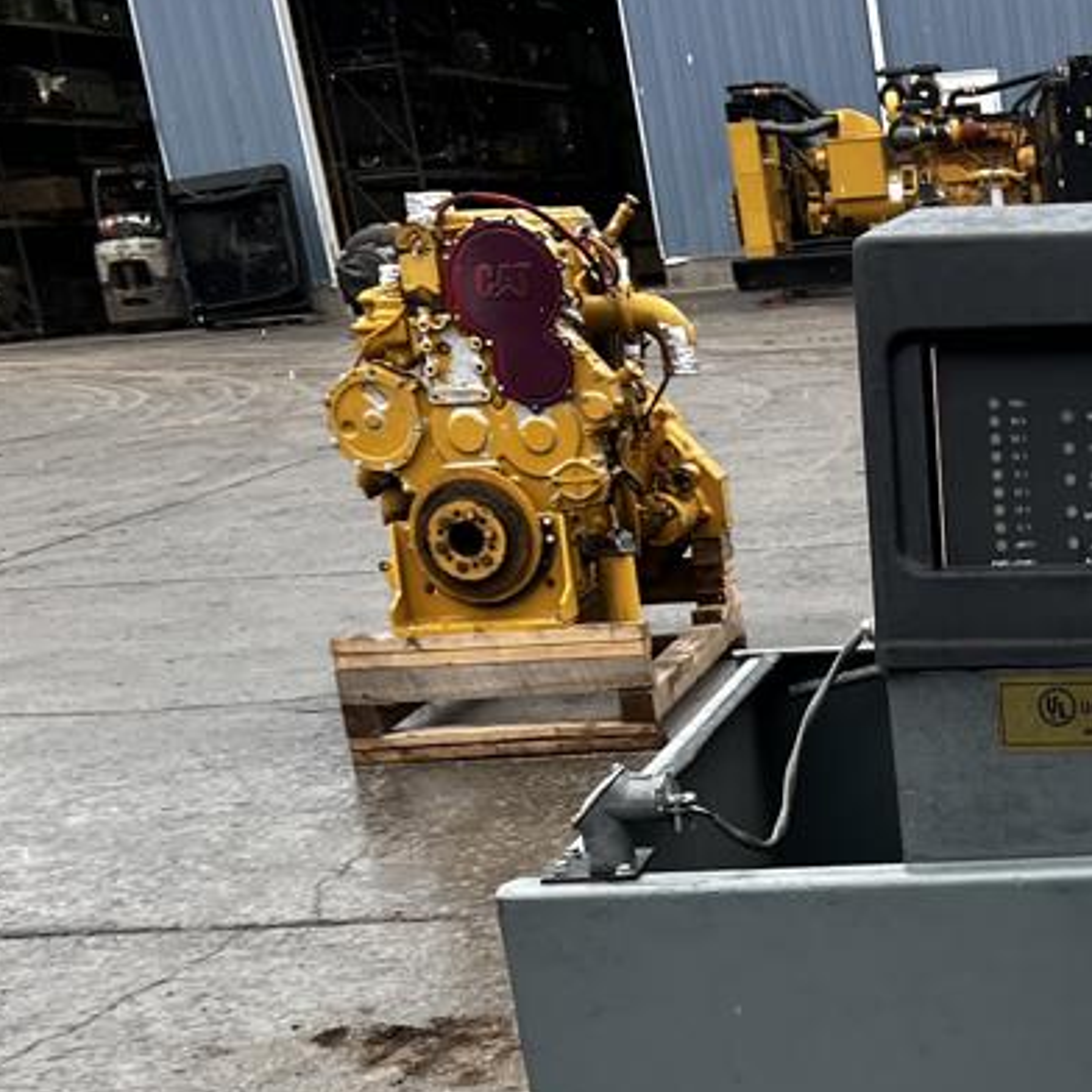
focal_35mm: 75
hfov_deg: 21.4
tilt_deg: -20.3
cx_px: 1320
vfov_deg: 21.4
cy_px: 1306
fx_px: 2677
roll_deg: +1.8
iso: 50
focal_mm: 5.7
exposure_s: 1/431
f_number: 1.5
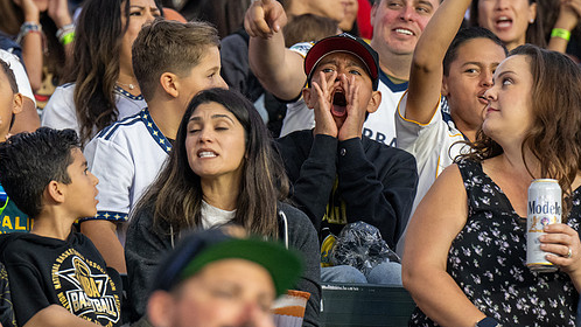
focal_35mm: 366
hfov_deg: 5.9
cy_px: 103
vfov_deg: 3.3
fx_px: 5638
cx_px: 300
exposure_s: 1/200
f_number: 4
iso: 2800
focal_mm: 200
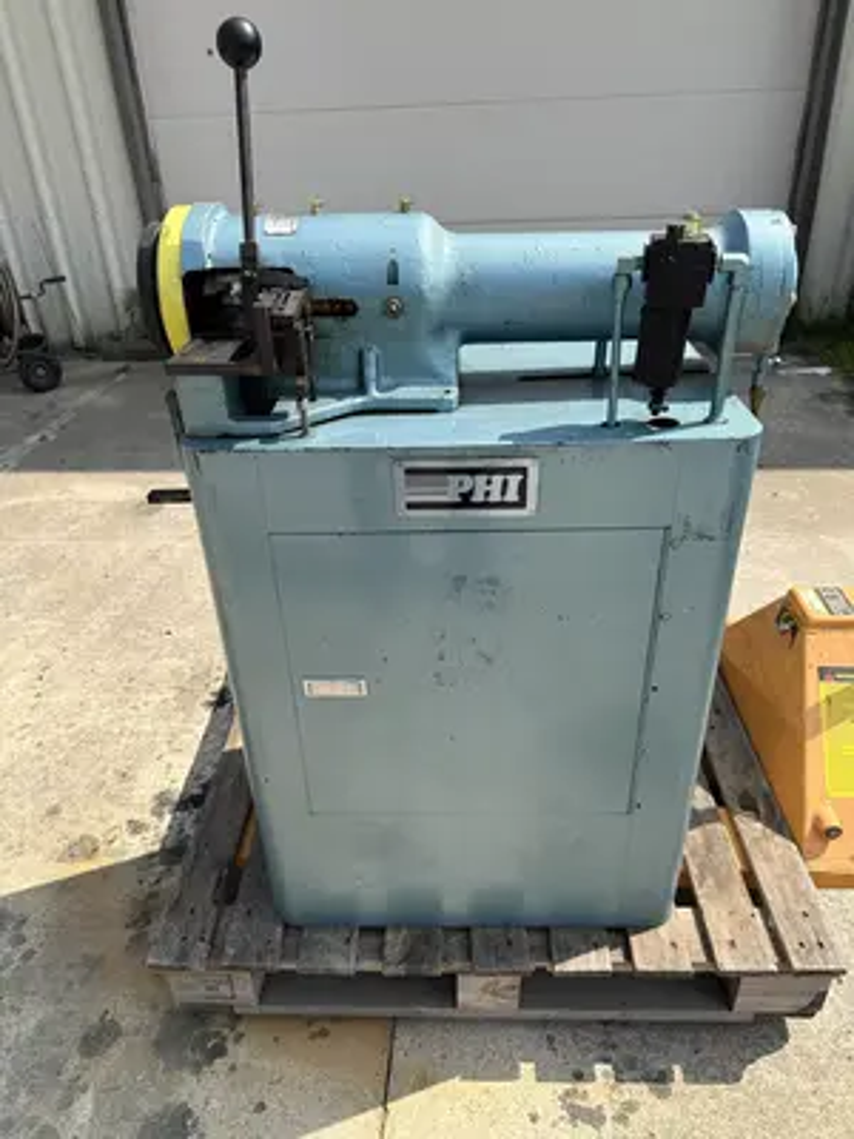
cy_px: 570
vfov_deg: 71.6
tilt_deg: -30.3
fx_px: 789
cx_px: 427
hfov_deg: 56.8
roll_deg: +3.8
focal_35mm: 24
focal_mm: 6.86
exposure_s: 1/3247
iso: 80
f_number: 1.78
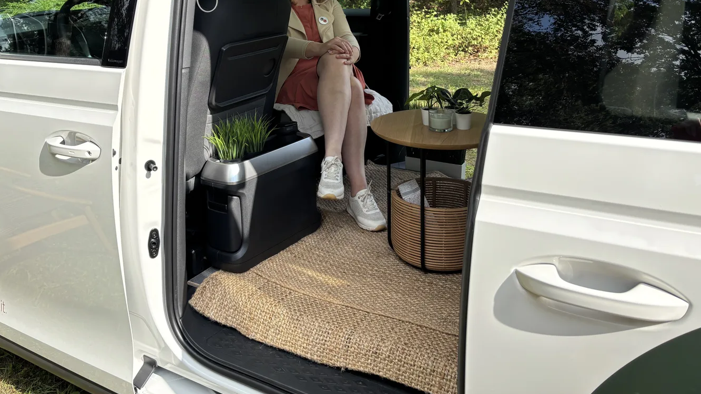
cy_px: 85
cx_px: 308
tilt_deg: -11.0
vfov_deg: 33.7
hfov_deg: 57.9
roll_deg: +1.8
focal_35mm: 34
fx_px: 632
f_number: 1.6
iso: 50
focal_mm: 5.96
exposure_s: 1/1721
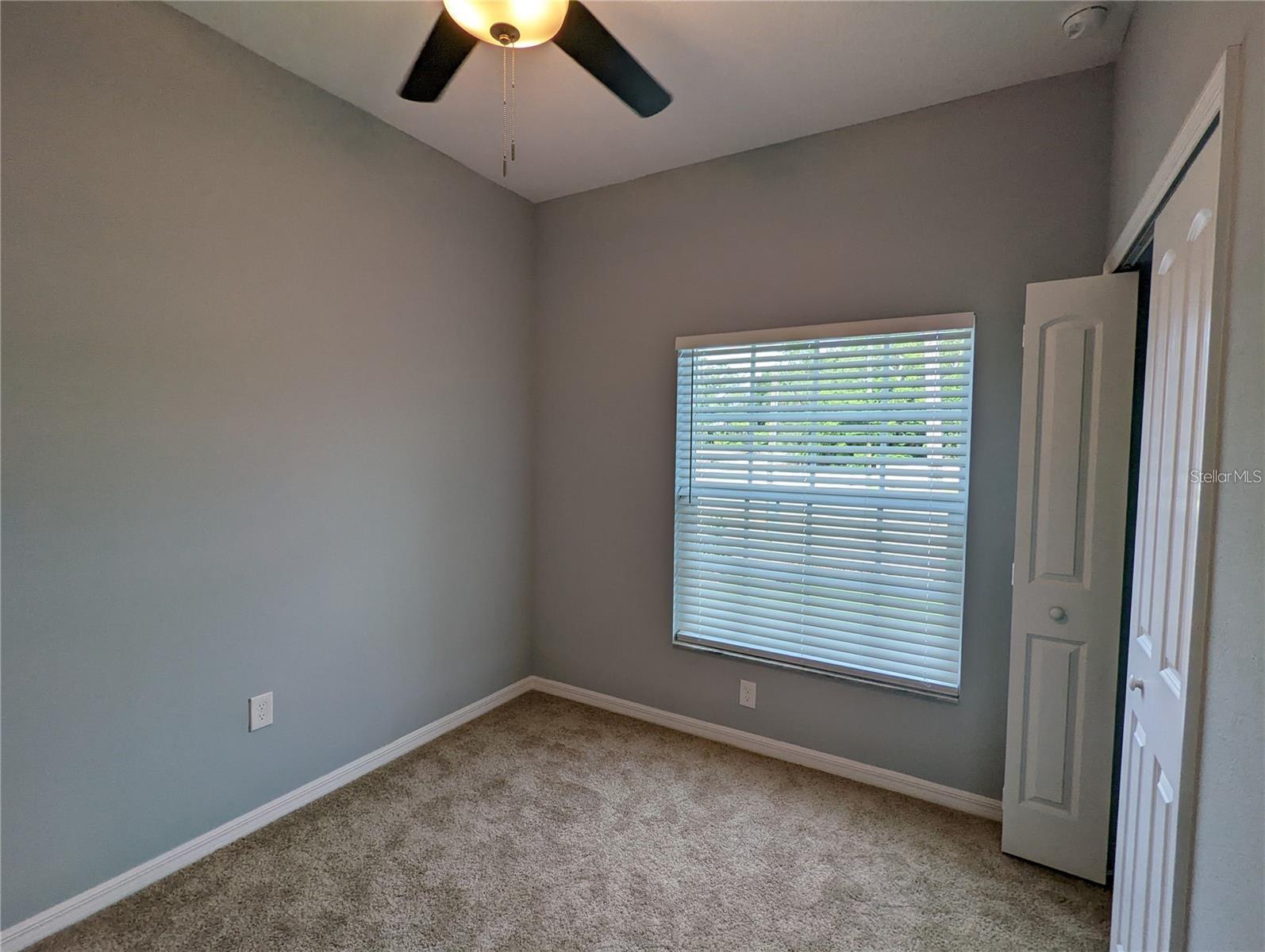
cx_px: 632
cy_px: 476
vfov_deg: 78.2
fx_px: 585
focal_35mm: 16
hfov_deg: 94.4
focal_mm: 2.35
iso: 61
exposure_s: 1/188
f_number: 2.2
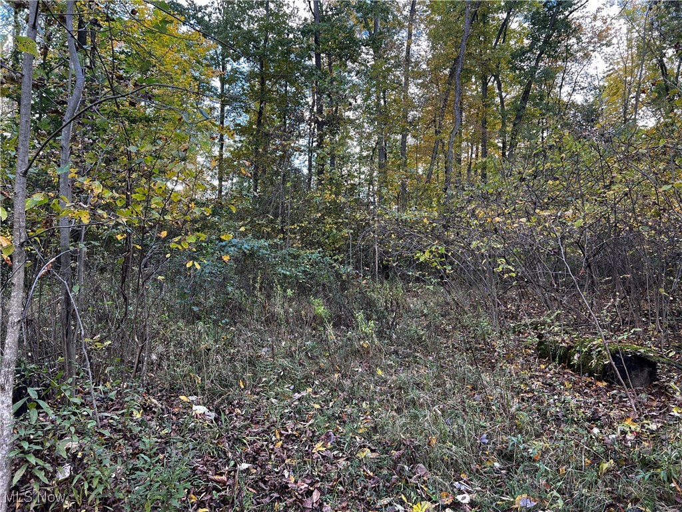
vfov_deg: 53.1
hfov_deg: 67.3
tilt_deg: +5.8
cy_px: 256
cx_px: 341
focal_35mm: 26
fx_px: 512
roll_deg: +2.5
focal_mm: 5.7
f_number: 1.5
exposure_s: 1/121
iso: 40
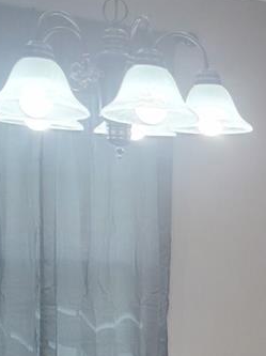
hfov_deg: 16.1
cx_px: 414
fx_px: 852
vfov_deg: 22.6
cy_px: 361
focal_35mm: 83
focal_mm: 5.56
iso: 306
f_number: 1.8
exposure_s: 1/120
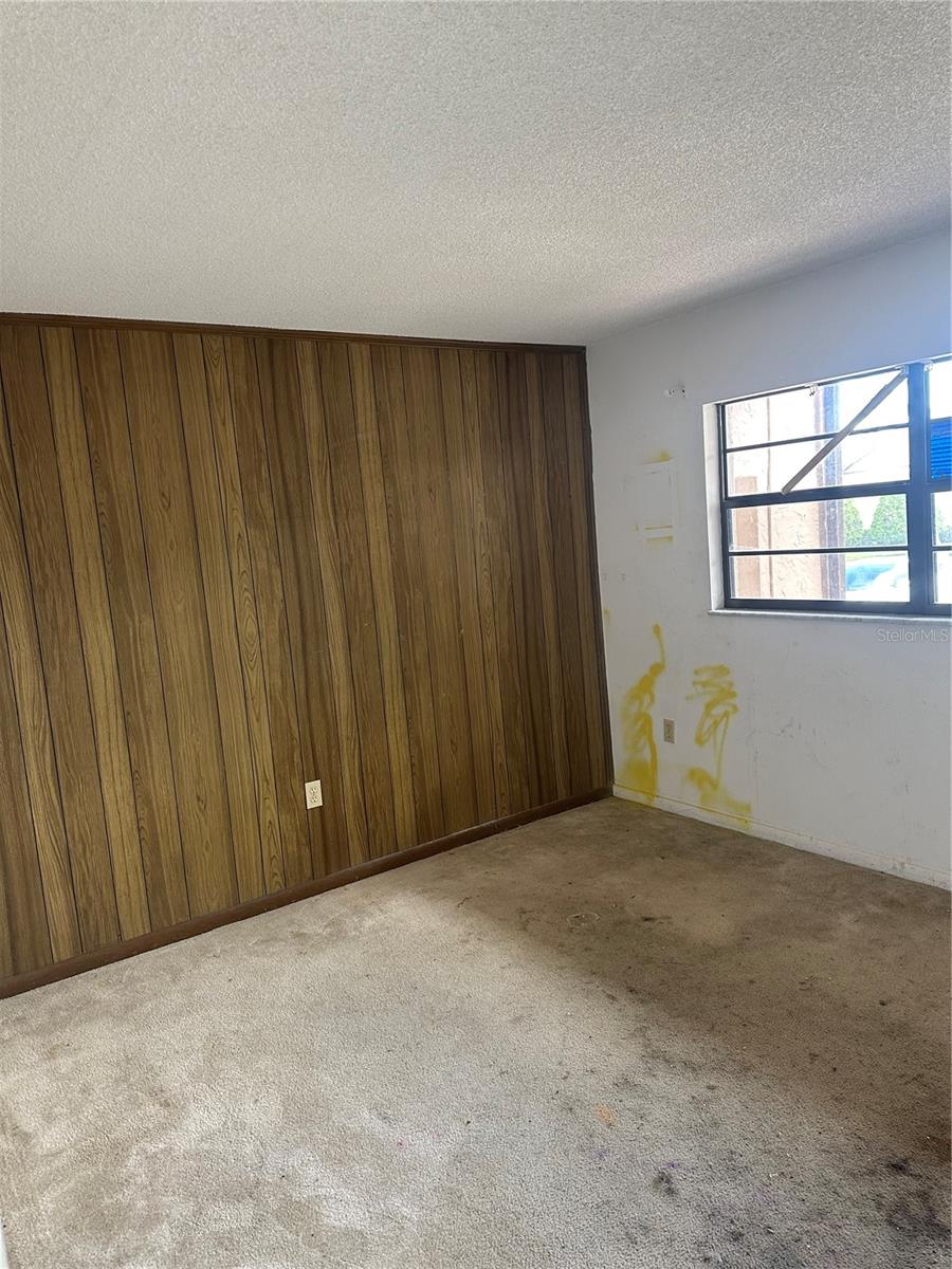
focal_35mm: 24
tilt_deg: -5.3
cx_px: 476
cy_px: 634
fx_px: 880
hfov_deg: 56.8
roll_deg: +4.5
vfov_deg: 71.6
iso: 320
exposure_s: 1/60
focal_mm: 6.86
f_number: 1.78
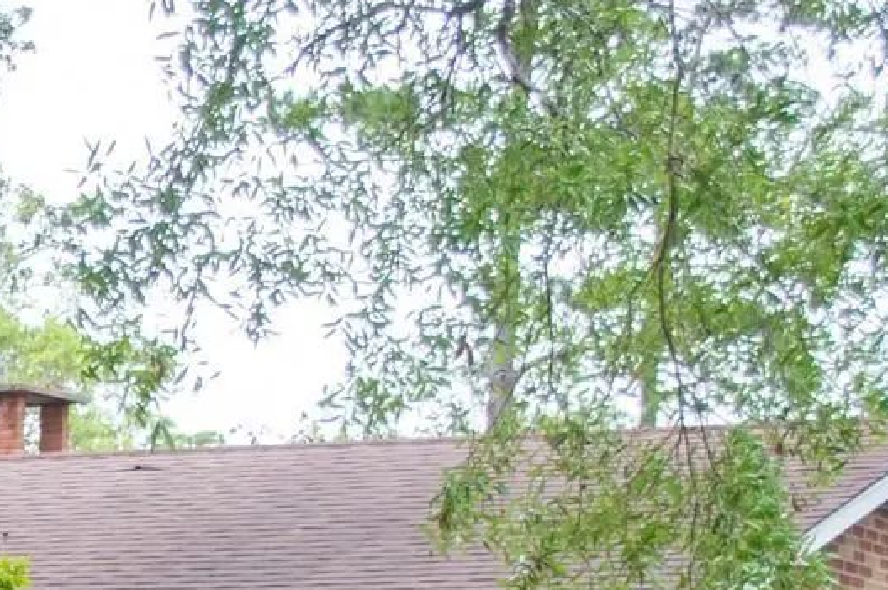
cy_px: 835
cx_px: -530
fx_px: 4017
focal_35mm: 163
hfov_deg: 11.9
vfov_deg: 8.3
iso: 400
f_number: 4.5
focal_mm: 28
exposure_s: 1/1000
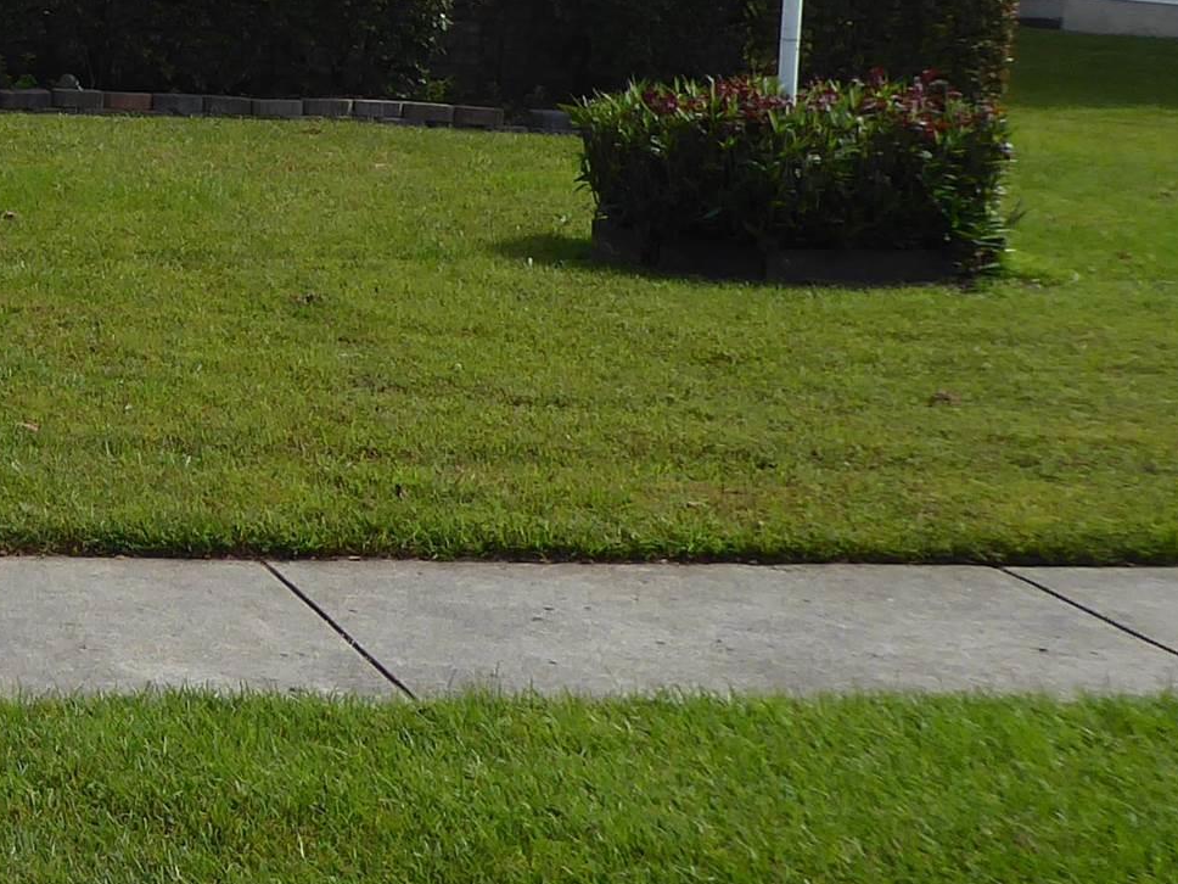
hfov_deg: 19.2
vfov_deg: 15.8
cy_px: 55
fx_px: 3131
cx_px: -479
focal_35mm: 92
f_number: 3.5
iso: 80
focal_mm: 5
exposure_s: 1/1000
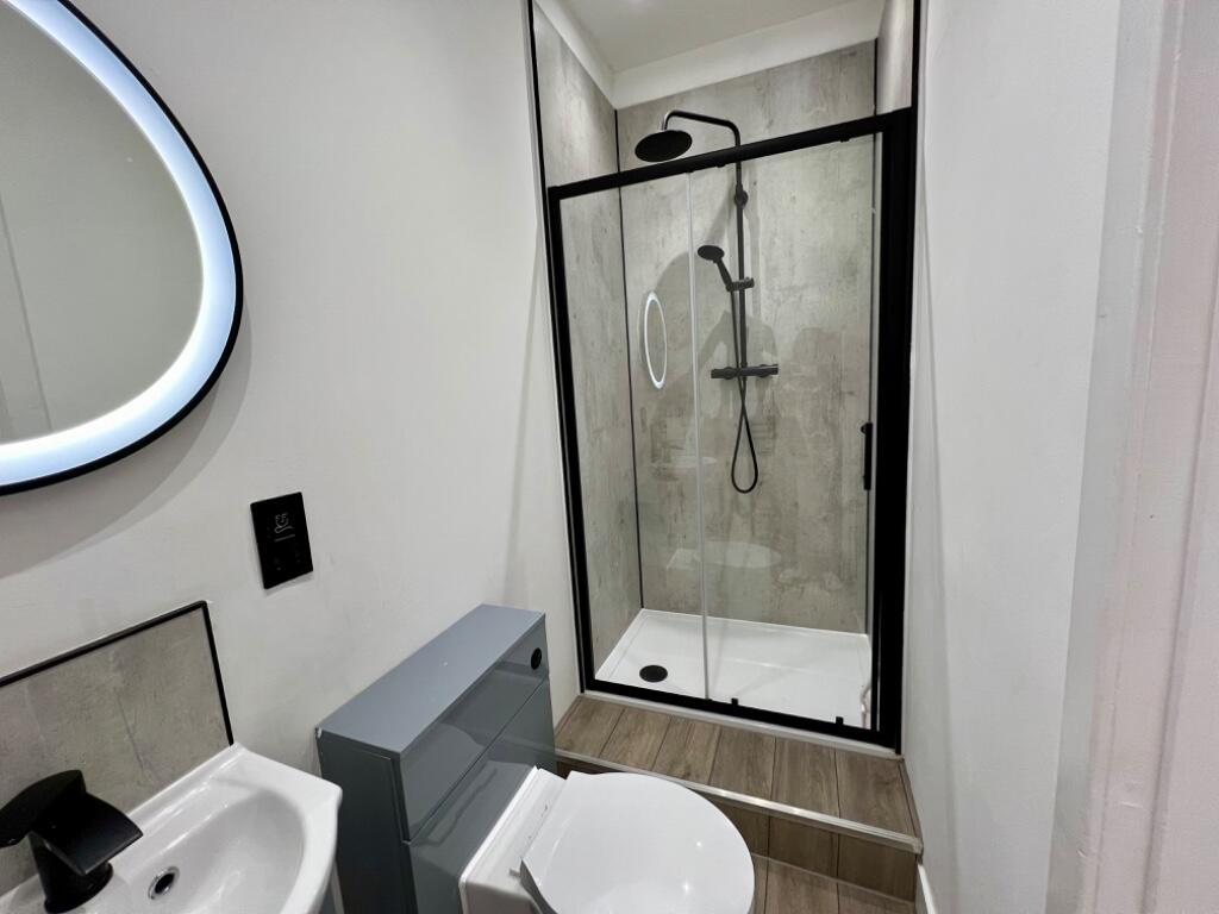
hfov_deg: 106.2
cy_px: 457
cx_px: 610
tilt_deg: -8.8
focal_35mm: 13
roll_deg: +3.3
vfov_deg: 89.9
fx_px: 458
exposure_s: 1/100
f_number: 1.8
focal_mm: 1.57
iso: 160
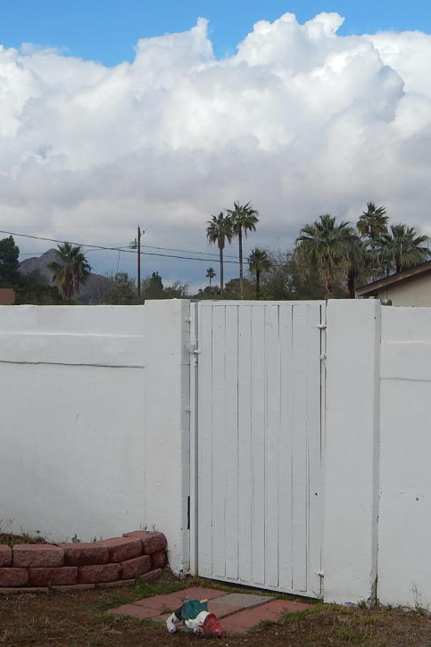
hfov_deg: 18.8
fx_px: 1294
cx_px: 119
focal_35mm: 72
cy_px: 339
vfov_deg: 28.1
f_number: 3.7
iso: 125
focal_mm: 8.6
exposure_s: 1/1500
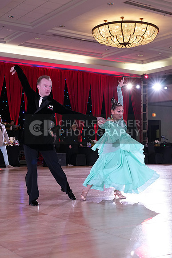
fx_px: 387
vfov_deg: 36.9
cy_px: 129
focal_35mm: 54
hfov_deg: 25.1
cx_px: 86
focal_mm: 54
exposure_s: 1/250
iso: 2500
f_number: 5
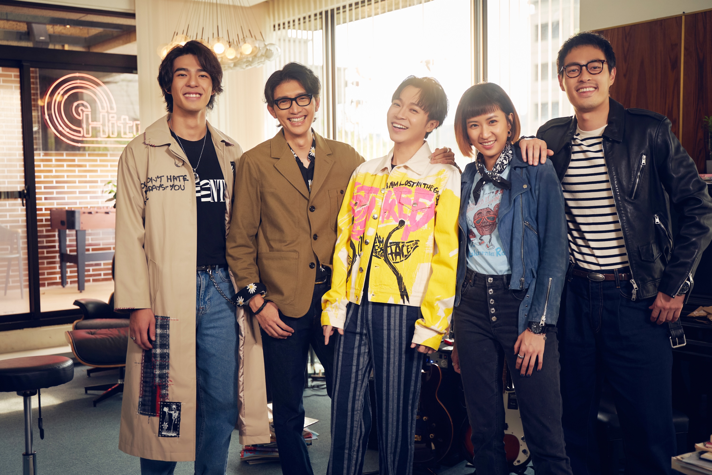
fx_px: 870
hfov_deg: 44.5
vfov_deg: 30.5
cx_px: 356
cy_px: 238
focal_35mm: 44
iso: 1000
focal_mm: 44
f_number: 2.8
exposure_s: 1/320
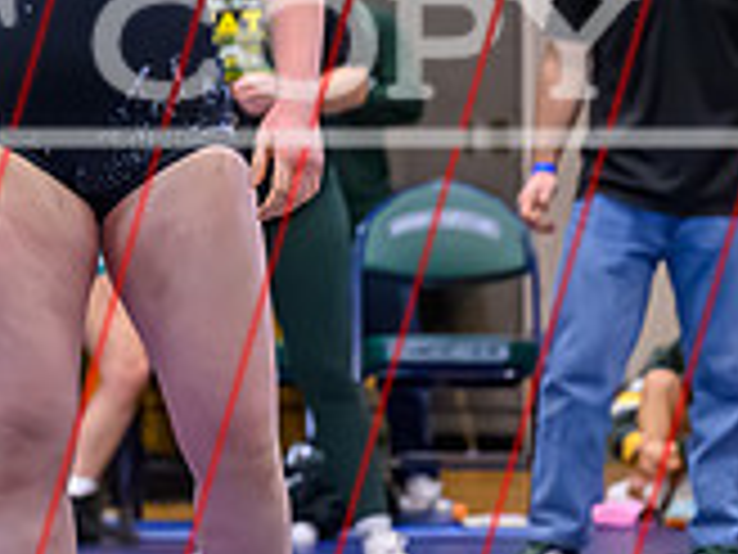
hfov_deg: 7.3
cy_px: 39
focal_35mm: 268
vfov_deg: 5.5
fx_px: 5714
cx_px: -122
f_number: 2.8
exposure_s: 1/640
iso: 10000
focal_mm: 70
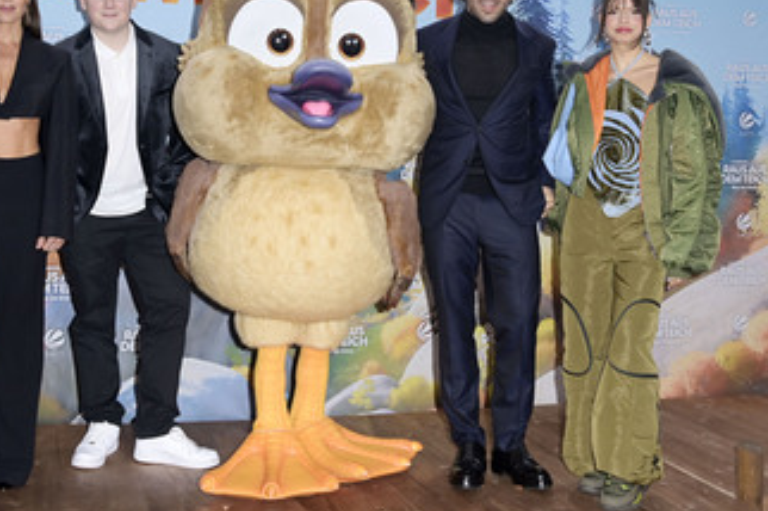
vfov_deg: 27.3
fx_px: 1044
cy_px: 174
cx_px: 295
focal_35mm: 49
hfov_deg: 40.1
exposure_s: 1/250
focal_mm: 35
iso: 640
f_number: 5.6
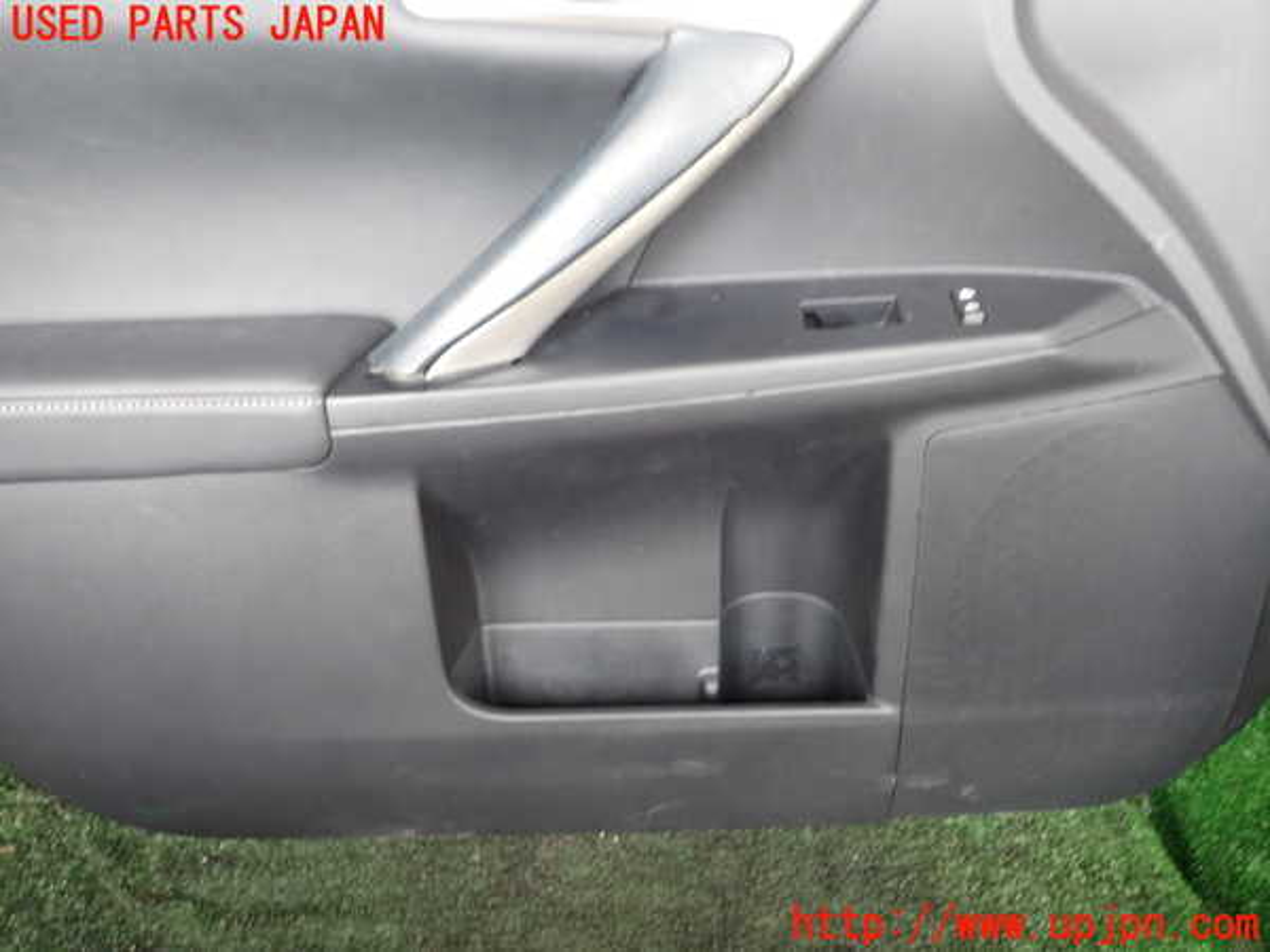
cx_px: 635
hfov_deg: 60.0
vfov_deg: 46.8
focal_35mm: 30
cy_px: 476
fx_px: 1101
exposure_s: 1/50
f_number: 2.3
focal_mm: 5.4
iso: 200
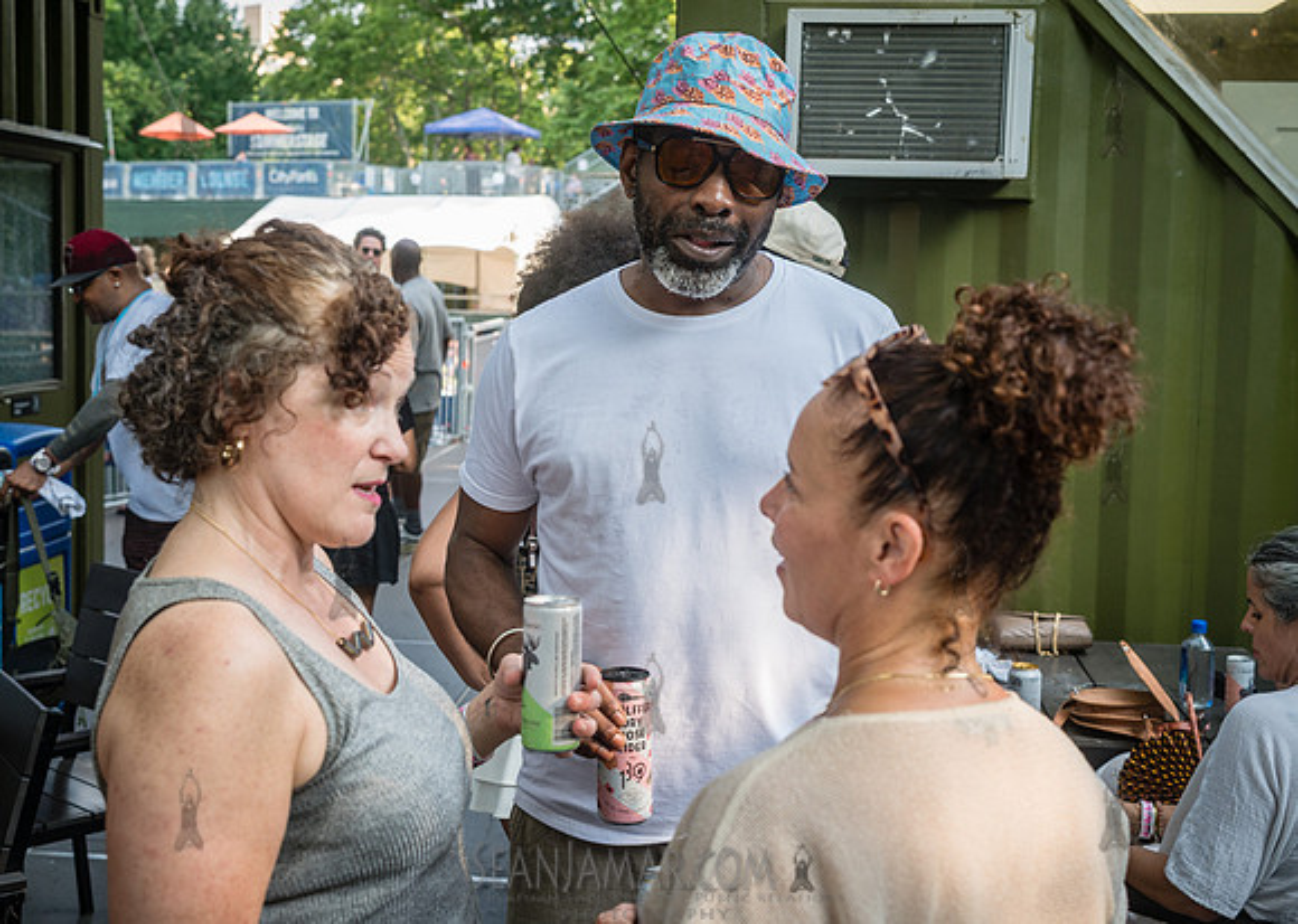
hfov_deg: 46.0
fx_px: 1527
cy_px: 402
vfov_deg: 33.6
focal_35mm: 41
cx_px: 631
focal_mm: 35
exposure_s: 1/250
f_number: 4.5
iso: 400
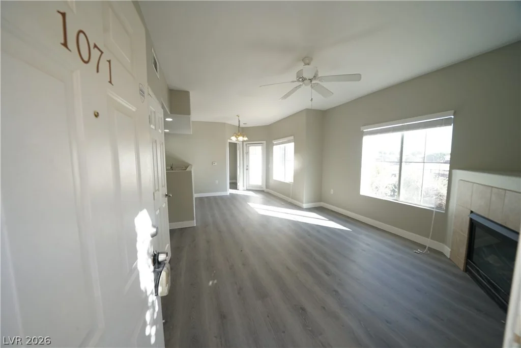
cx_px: 260
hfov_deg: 112.6
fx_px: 174
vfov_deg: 90.0
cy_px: 174
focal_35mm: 12
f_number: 7.1
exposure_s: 1/125
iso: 1000
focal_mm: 12
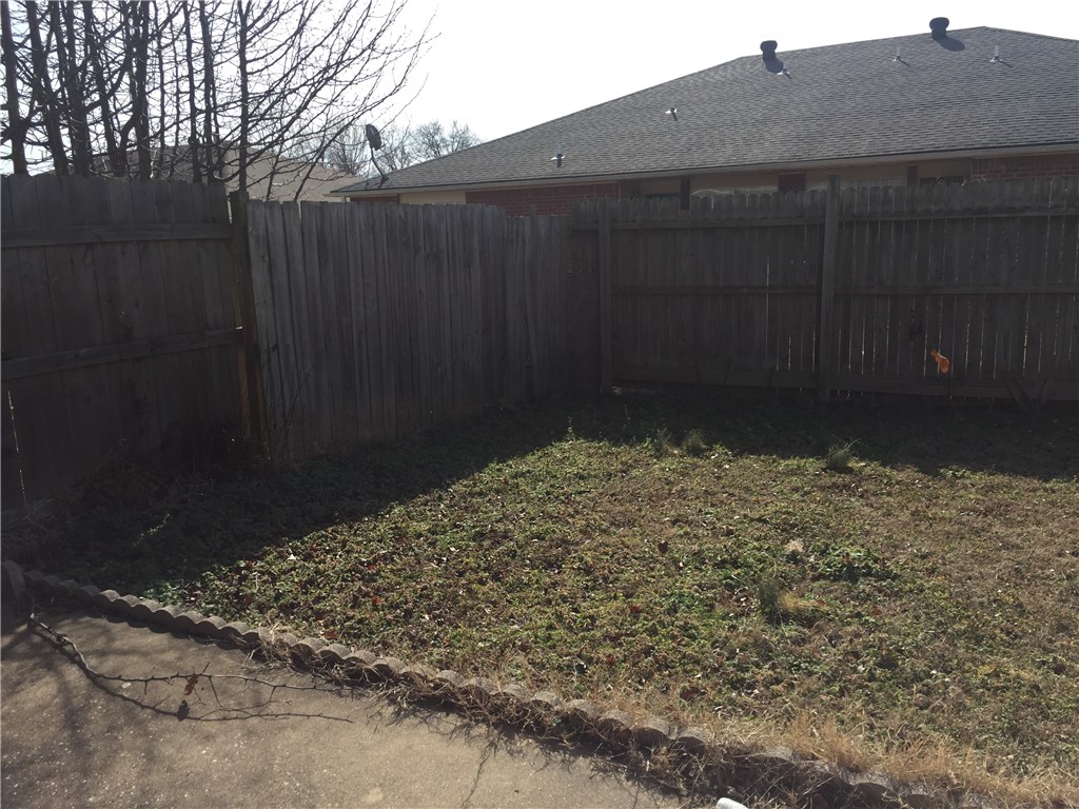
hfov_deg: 61.7
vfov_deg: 48.2
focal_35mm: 29
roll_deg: +0.5
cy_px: 404
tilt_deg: -8.9
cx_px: 540
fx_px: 904
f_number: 2.2
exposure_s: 1/1582
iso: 32
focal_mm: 4.15
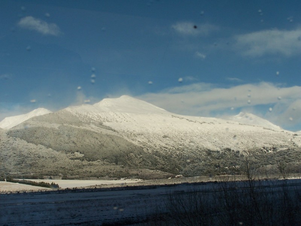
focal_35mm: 59
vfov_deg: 24.8
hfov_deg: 32.7
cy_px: 113
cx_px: 150
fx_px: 513
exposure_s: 1/500
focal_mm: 9.8
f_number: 4.5
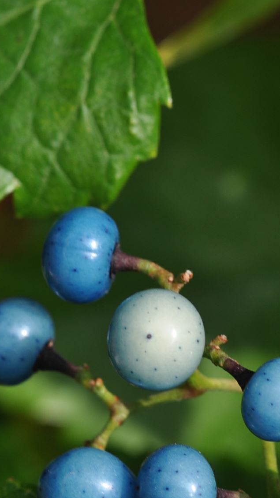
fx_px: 4095
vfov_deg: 6.9
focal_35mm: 310
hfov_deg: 3.9
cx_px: 145
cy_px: 453
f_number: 8
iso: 200
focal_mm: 105
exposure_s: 1/125
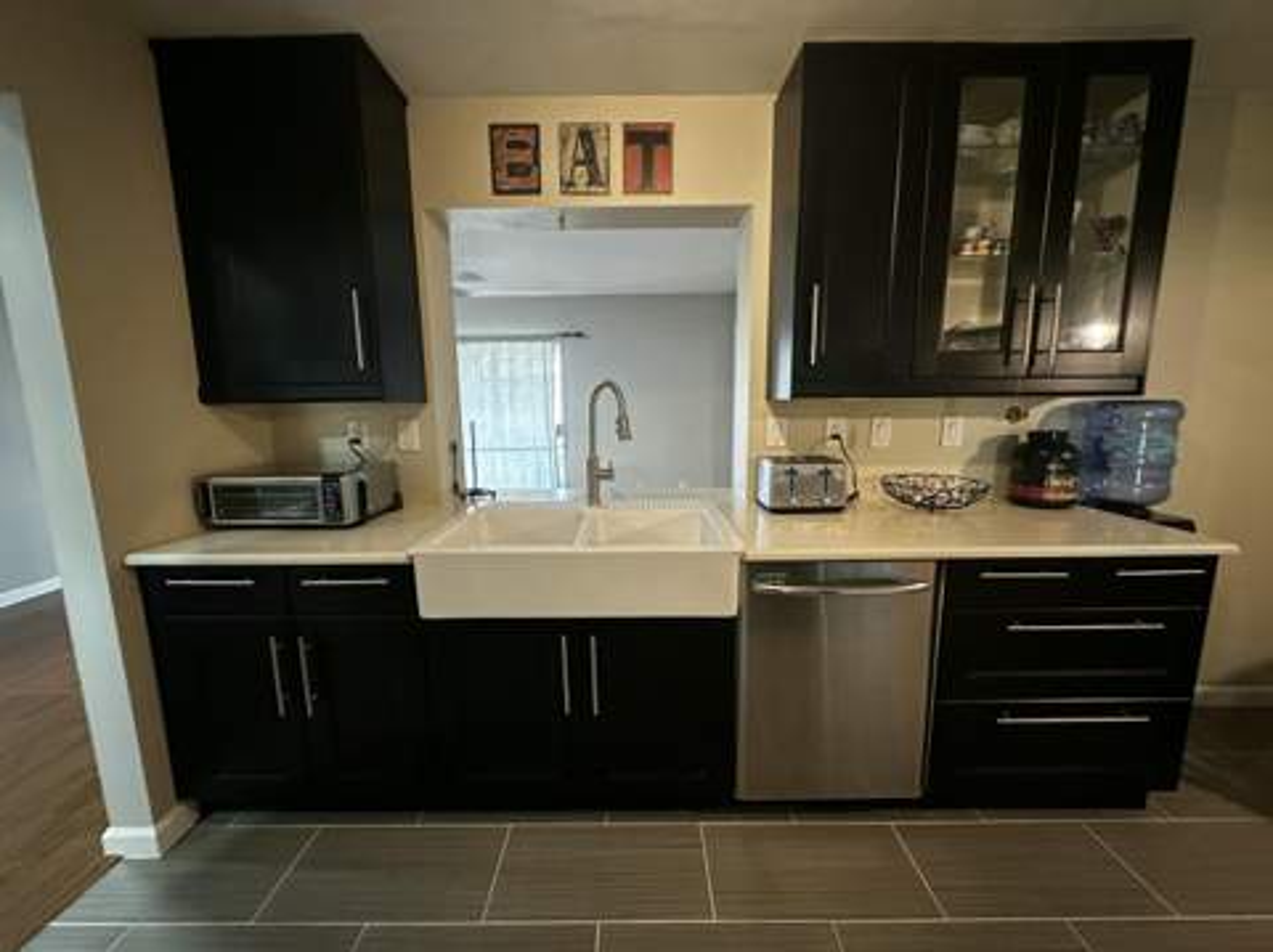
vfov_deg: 85.6
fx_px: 514
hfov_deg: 102.1
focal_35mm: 14
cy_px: 476
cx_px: 636
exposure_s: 1/60
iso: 640
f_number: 2.2
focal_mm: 2.22
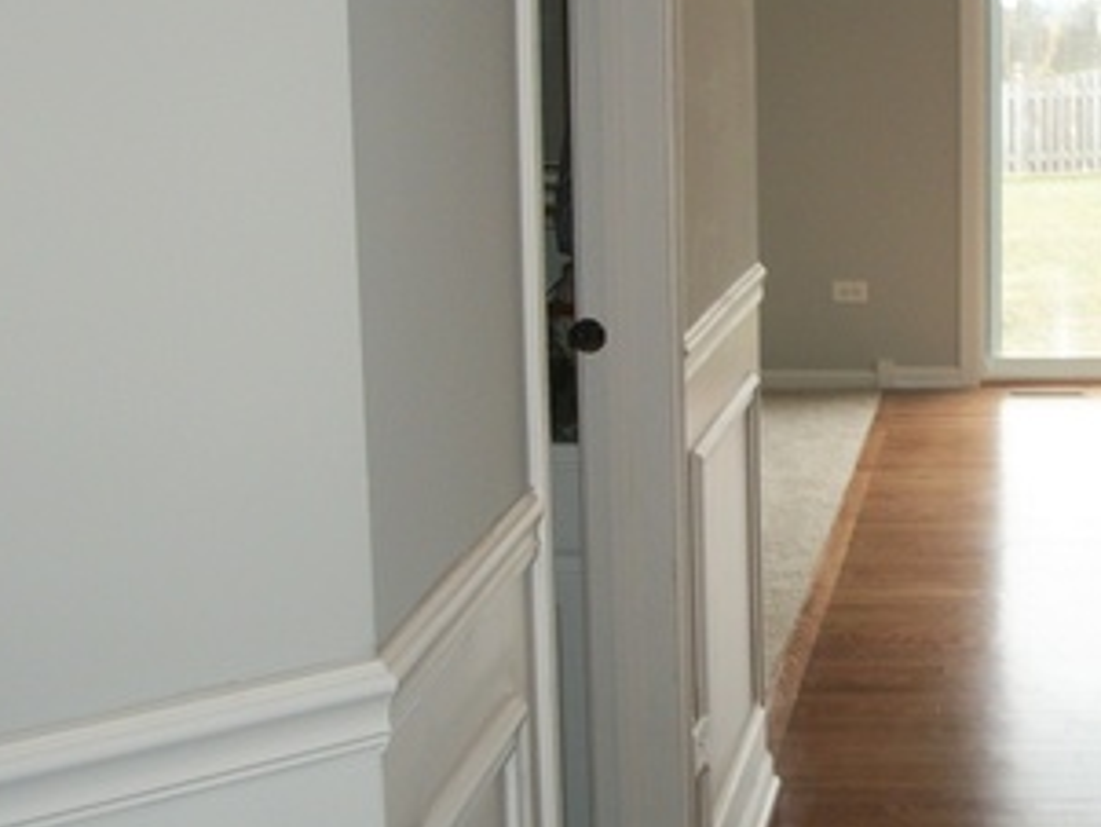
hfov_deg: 27.7
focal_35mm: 68
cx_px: 947
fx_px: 2164
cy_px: 249
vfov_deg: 21.5
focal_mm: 5.7
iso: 80
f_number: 2.9
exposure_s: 1/50
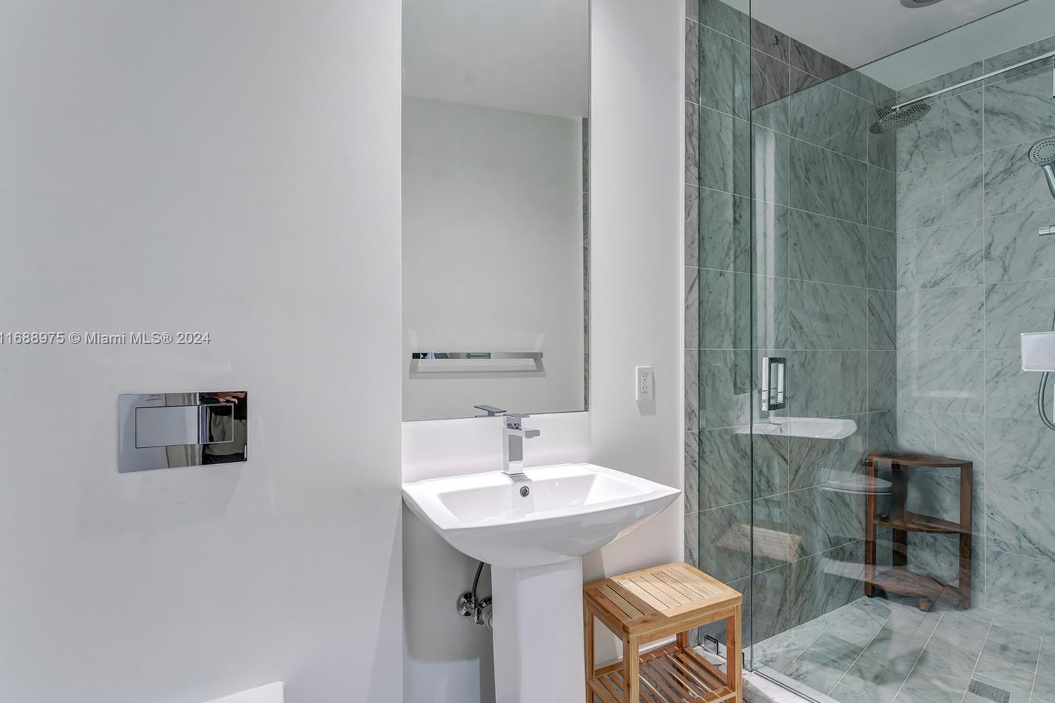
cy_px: 339
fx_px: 440
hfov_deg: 100.3
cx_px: 549
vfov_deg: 77.3
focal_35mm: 15
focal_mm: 14
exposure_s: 1/3.33
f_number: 10
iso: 250
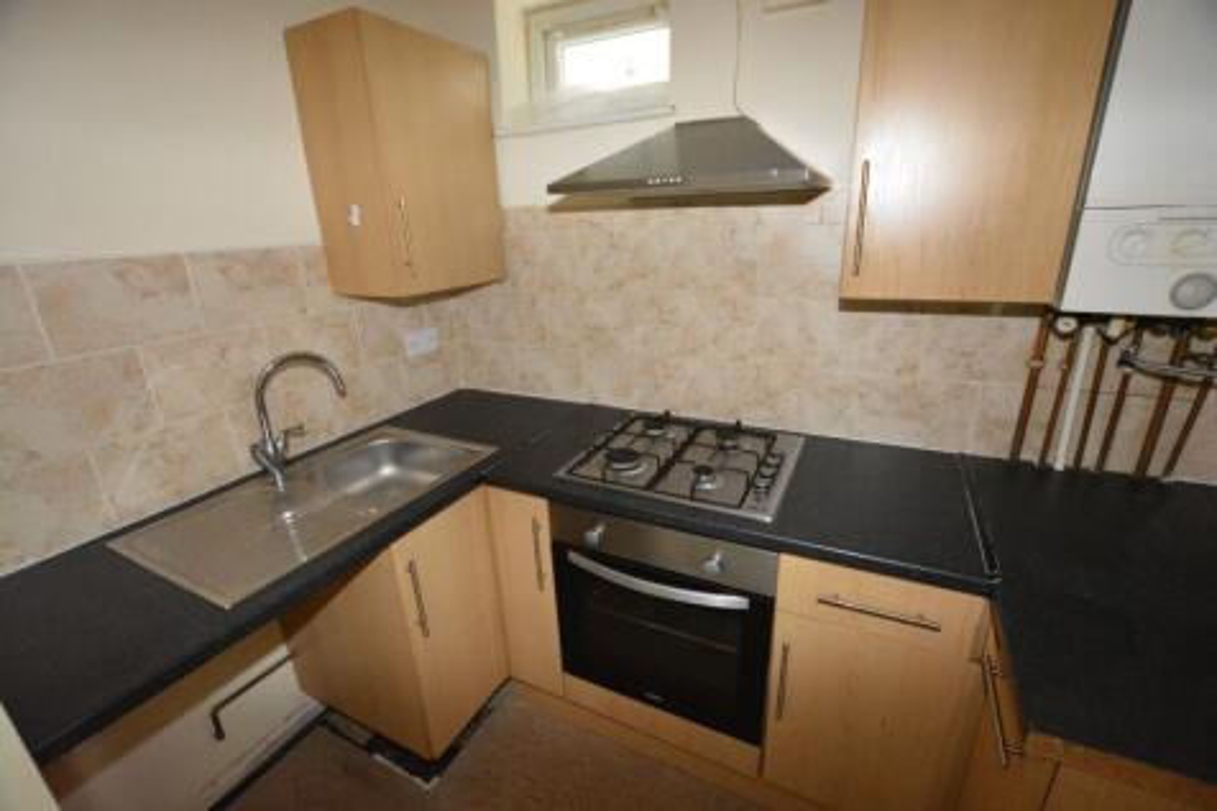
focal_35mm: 15
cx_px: 608
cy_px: 406
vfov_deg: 77.3
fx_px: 507
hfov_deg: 100.4
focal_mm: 10
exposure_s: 1/60
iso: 3200
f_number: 4
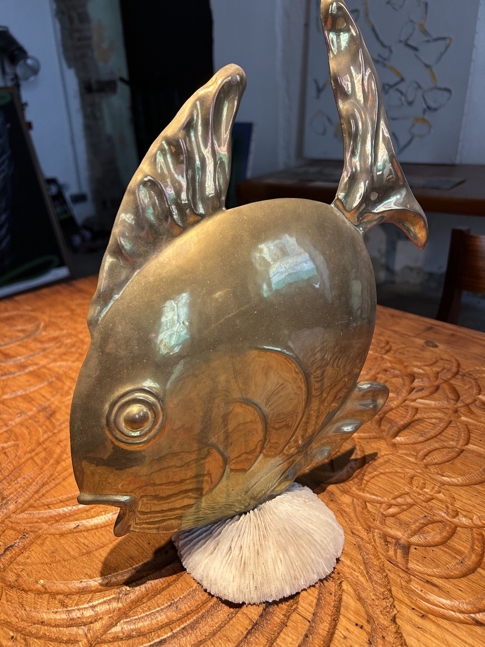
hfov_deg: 53.1
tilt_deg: -23.2
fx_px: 486
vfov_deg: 67.3
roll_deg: +1.6
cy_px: 324
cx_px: 242
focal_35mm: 26
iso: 100
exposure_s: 1/100
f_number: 1.5
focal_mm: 5.7
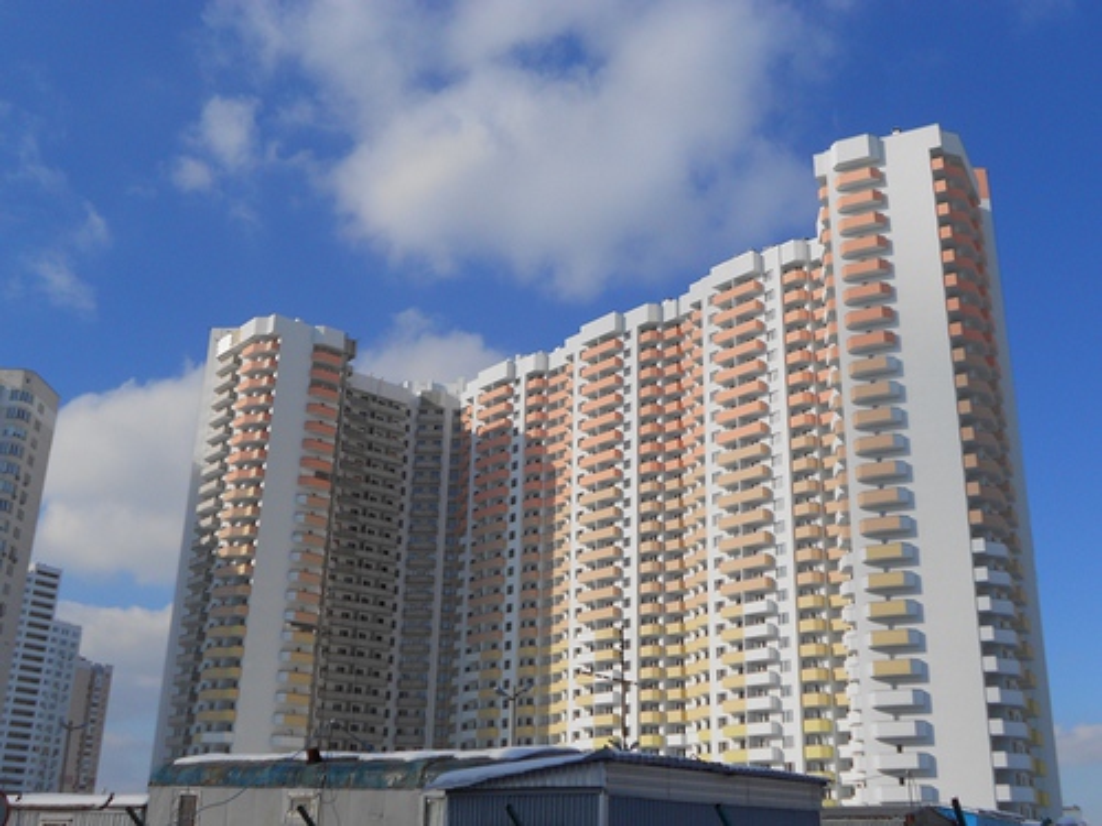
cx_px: 551
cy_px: 413
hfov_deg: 50.1
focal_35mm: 37
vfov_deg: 38.7
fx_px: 1178
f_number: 9.8
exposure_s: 1/320
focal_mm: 6.7
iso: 80
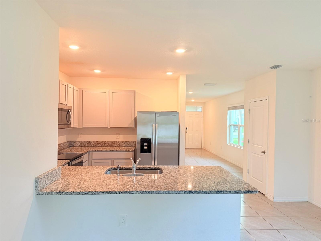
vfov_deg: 56.8
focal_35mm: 24
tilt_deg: +0.2
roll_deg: -0.6
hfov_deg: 71.6
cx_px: 160
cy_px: 120
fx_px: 223
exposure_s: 1/120
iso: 250
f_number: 1.78
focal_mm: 6.76
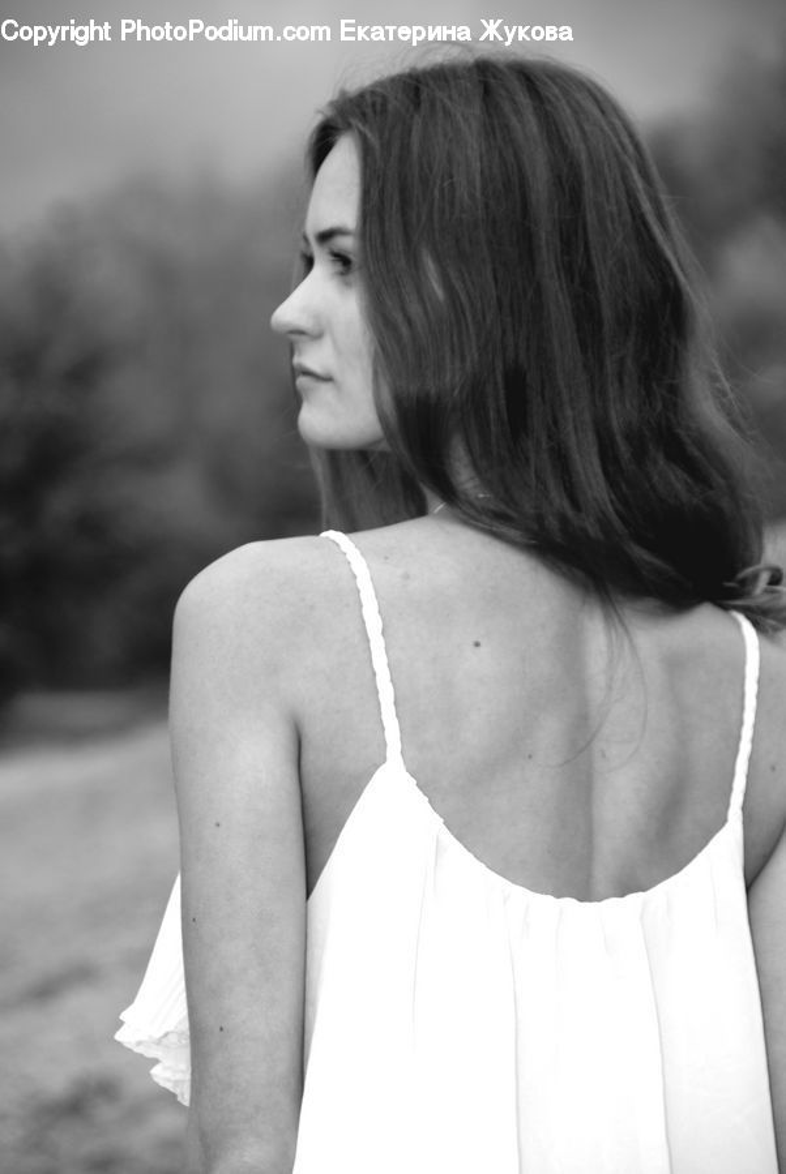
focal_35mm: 168
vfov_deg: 12.2
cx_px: 393
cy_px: 587
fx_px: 5489
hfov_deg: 8.2
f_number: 5.6
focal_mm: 112
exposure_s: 1/125
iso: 110
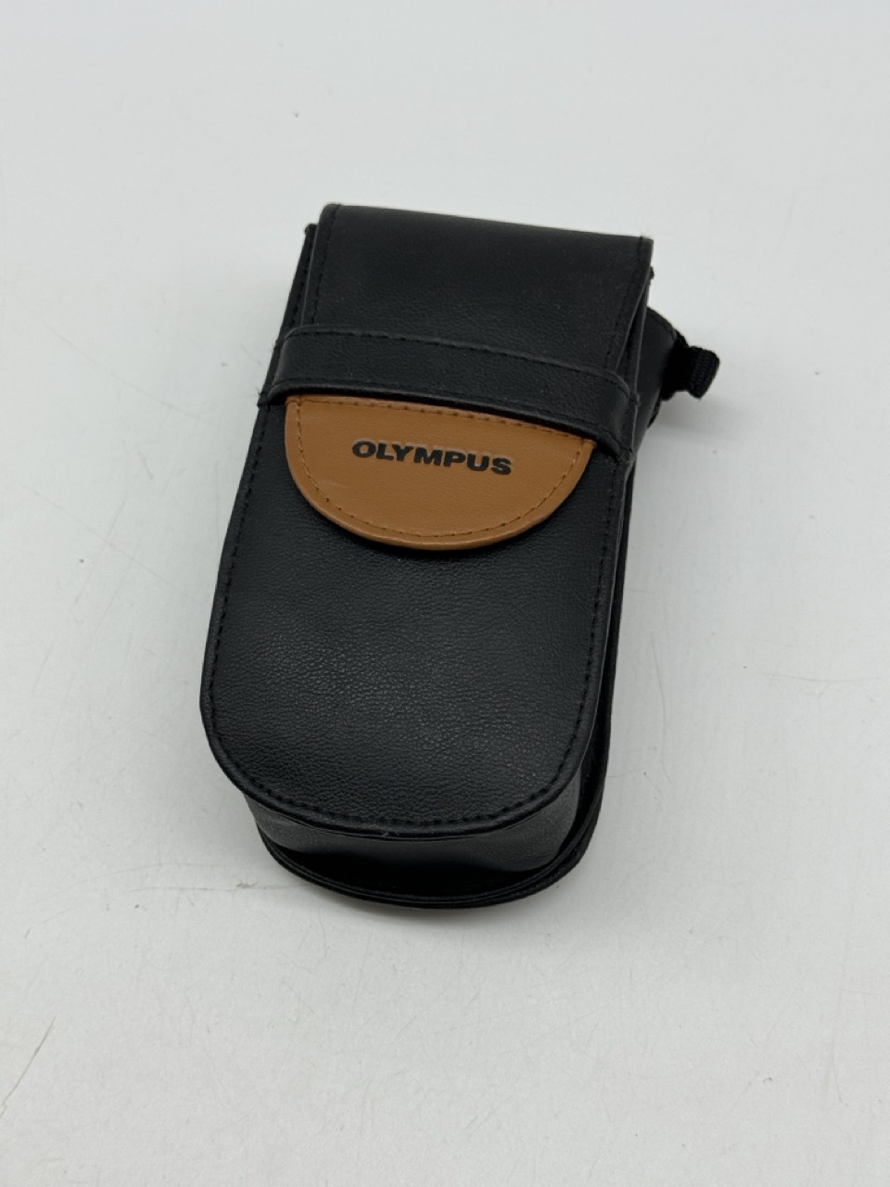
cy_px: 594
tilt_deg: -66.0
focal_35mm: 48
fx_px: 1645
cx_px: 445
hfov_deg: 30.3
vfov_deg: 39.7
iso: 64
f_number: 1.78
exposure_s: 1/558
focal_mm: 6.76
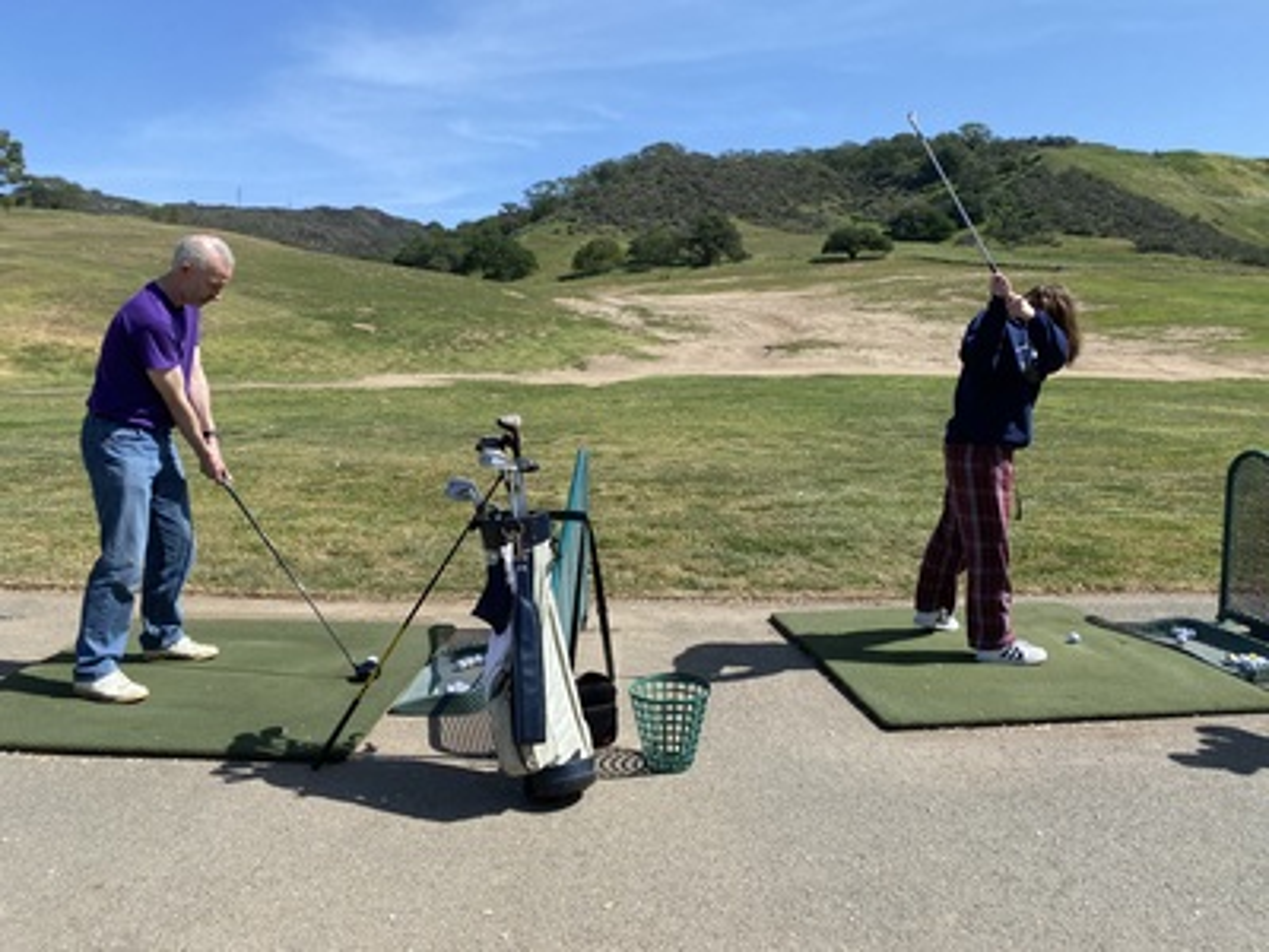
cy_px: 476
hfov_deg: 67.3
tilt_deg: -6.4
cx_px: 634
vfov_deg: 53.1
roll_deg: -0.1
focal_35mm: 26
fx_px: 953
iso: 32
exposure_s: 1/2358
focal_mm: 4.25
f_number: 1.8
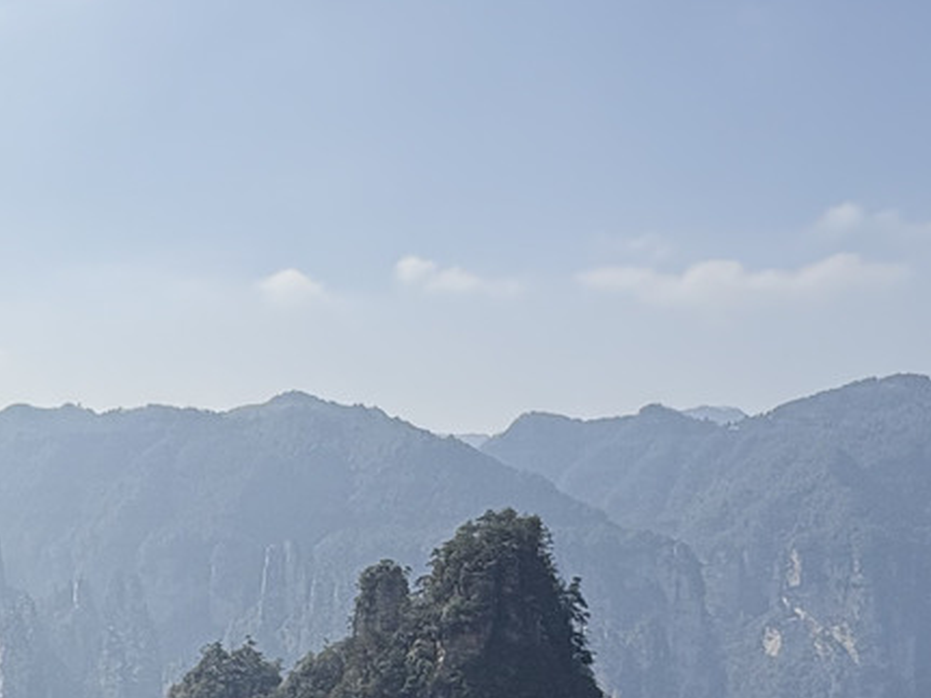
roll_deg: -0.9
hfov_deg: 34.9
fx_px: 1398
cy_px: 752
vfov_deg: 26.1
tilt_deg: -8.9
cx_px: 104
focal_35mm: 52
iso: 50
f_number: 2.2
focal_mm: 2.22
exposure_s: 1/2674
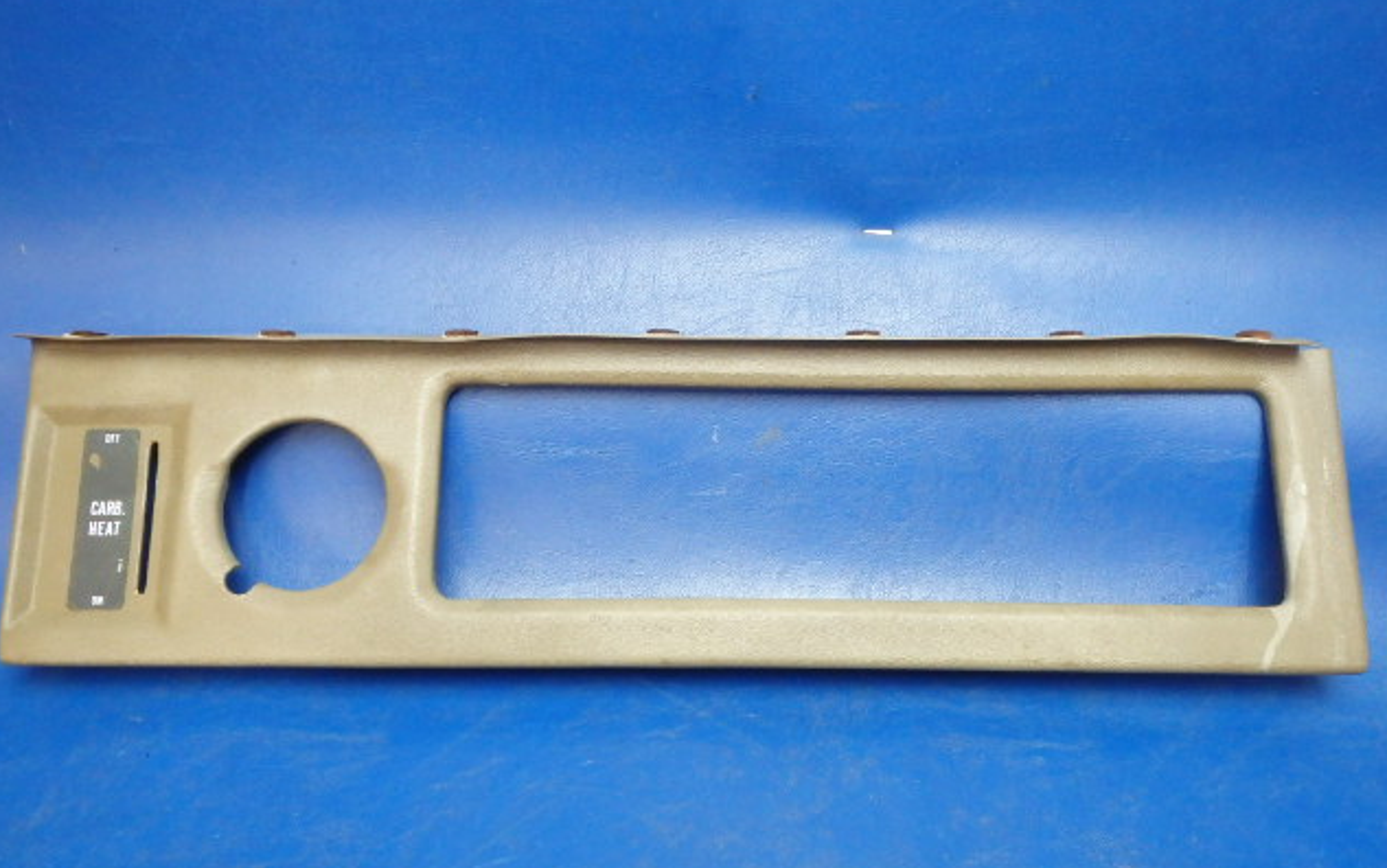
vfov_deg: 41.8
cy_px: 480
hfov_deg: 62.9
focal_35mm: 30
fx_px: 1134
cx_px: 692
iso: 800
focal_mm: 5
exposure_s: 1/30
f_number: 3.9
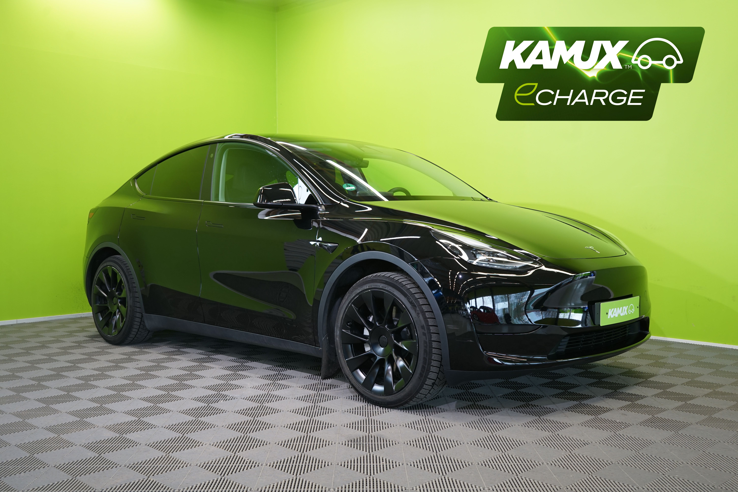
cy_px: 246
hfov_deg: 53.1
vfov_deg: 36.9
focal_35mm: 36
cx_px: 369
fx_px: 738
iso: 500
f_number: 5.6
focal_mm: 36
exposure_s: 1/30
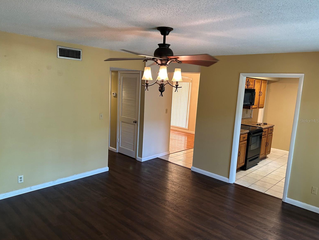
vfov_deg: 51.4
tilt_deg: -8.9
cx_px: 154
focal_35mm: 27
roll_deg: -2.7
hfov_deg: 65.3
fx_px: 249
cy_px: 121
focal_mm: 5.7
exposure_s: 1/60
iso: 200
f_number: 1.5
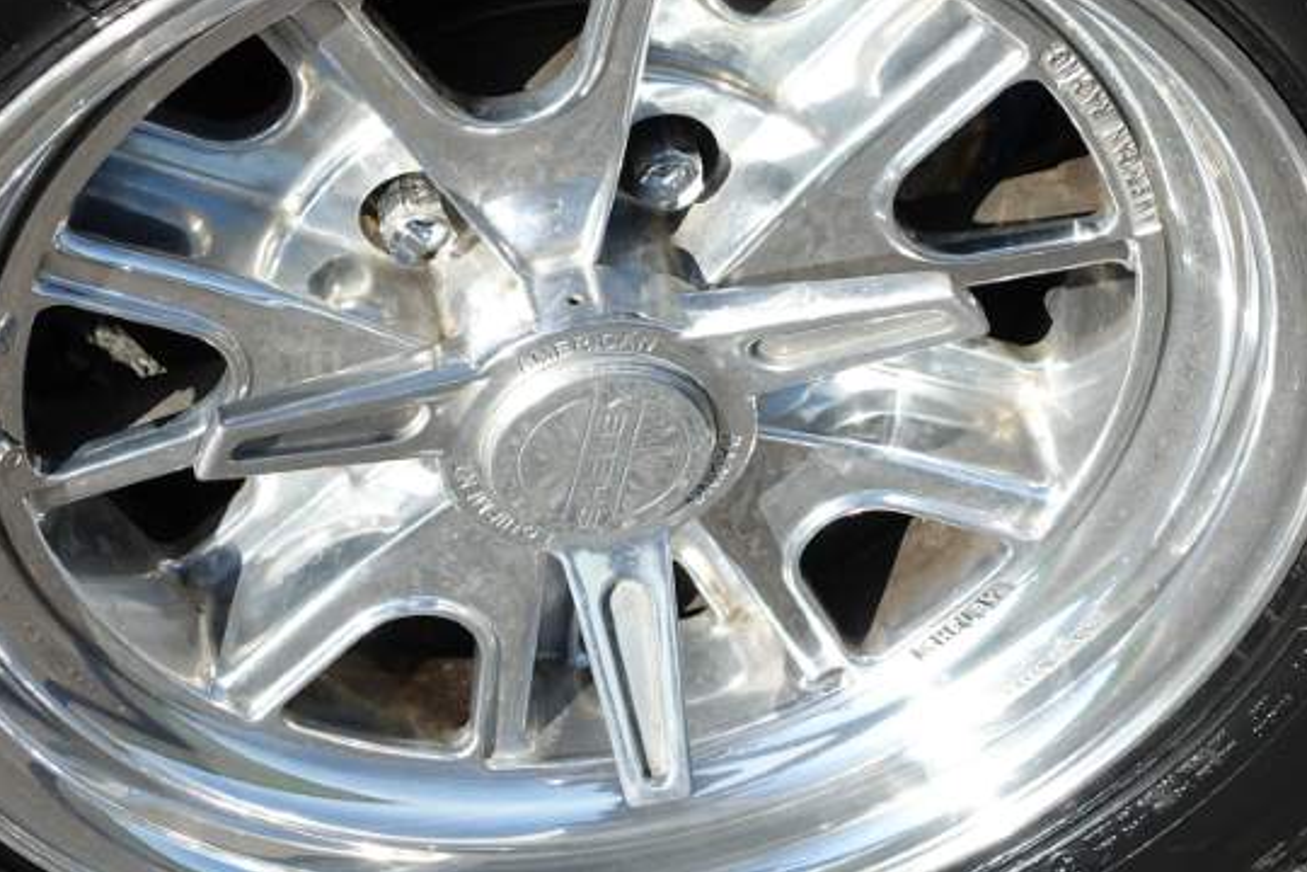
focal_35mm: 81
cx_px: 612
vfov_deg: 16.7
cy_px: 177
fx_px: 2941
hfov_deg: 25.1
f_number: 4
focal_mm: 14.1
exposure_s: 1/800
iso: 125
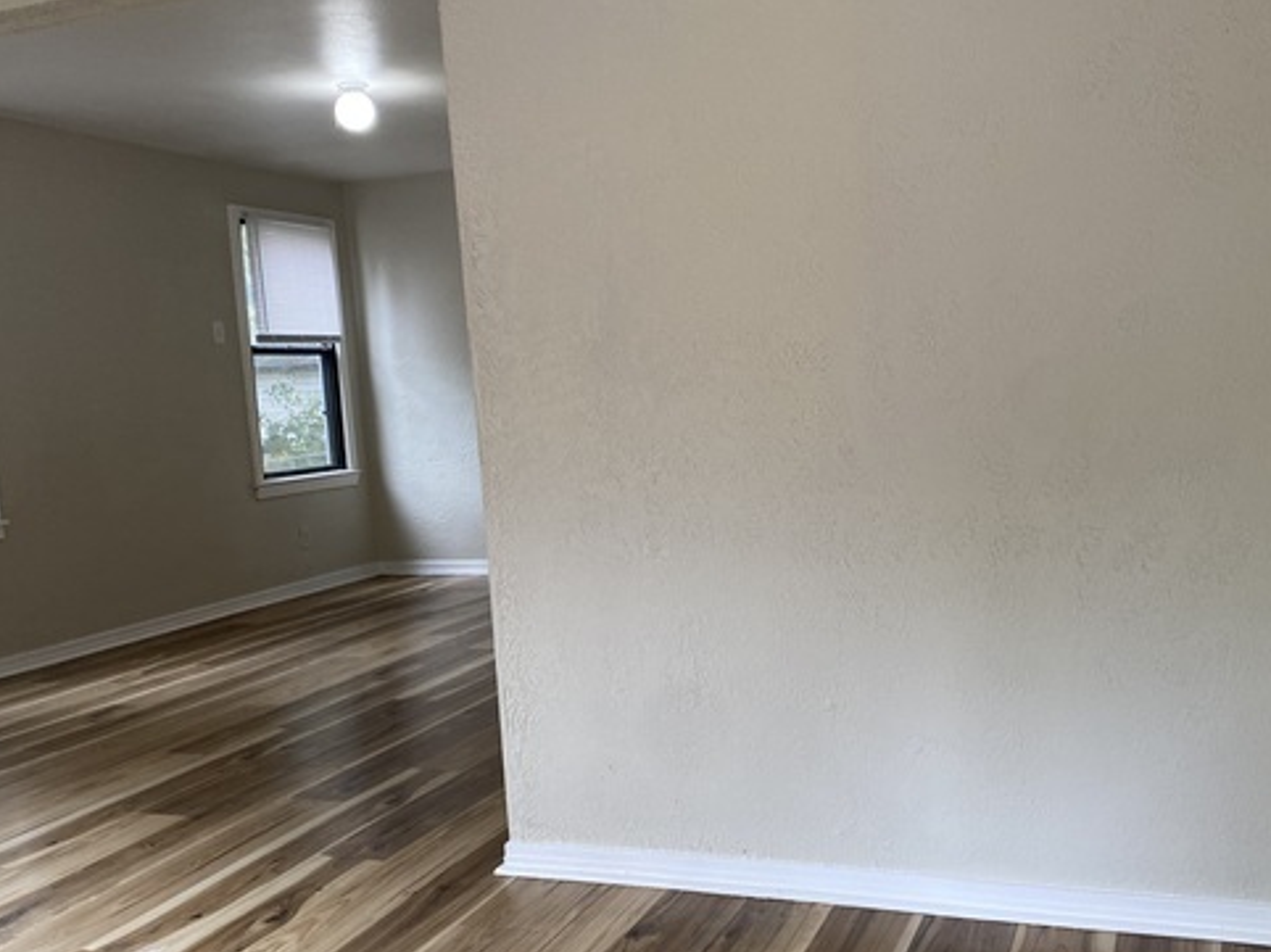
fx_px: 1321
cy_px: 570
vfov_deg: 39.5
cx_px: 703
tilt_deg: -6.5
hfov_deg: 51.3
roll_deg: +3.6
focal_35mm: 36
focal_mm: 4.25
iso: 125
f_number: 1.8
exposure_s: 1/121
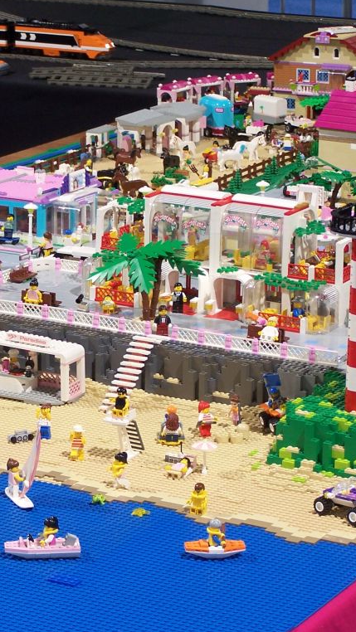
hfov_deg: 10.1
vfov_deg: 17.9
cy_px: 315
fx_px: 2012
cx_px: 79
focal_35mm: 120
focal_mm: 13.7
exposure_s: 1/4
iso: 80
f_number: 3.2
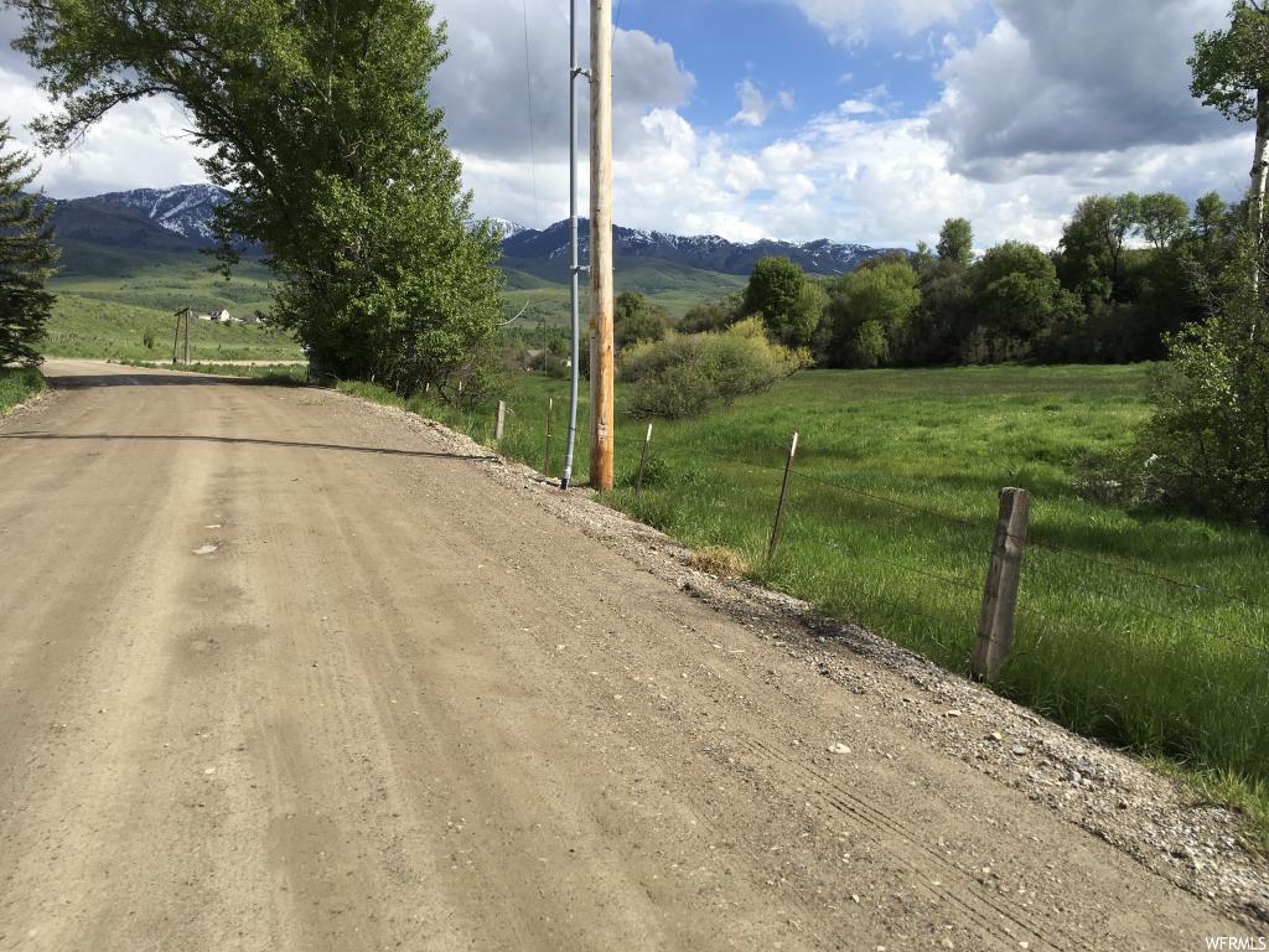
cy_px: 476
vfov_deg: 48.2
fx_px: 1063
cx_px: 634
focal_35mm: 29
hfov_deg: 61.7
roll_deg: +0.0
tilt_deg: -5.7
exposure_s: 1/1972
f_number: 2.2
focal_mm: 4.15
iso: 25
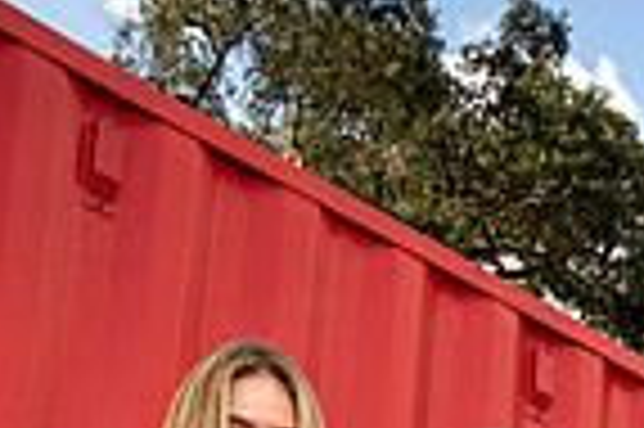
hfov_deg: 24.3
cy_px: 1009
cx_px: 527
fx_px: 1465
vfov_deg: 12.9
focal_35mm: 82
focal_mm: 26
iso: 200
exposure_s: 1/250
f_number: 8
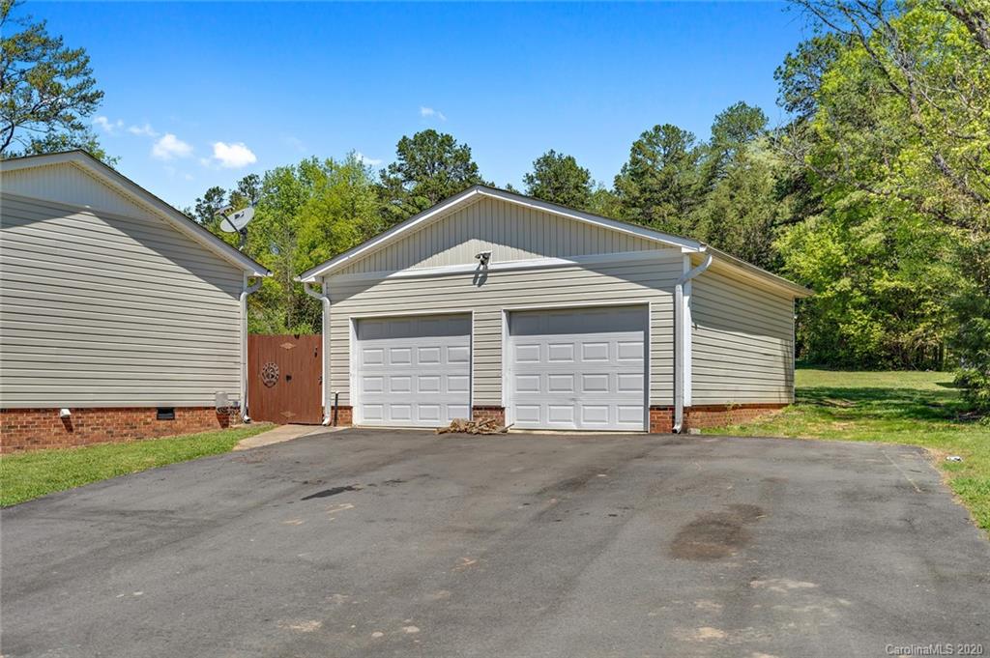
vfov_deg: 37.8
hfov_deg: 54.5
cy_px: 329
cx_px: 495
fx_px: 962
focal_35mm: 35
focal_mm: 35
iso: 100
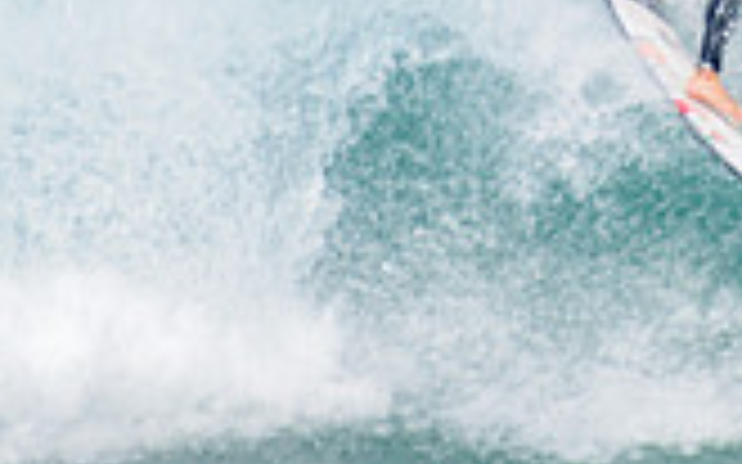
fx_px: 36165
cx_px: 890
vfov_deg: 0.7
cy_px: -218
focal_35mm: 1789
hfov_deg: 1.2
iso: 250
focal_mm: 500
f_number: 5.6
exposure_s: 1/2000
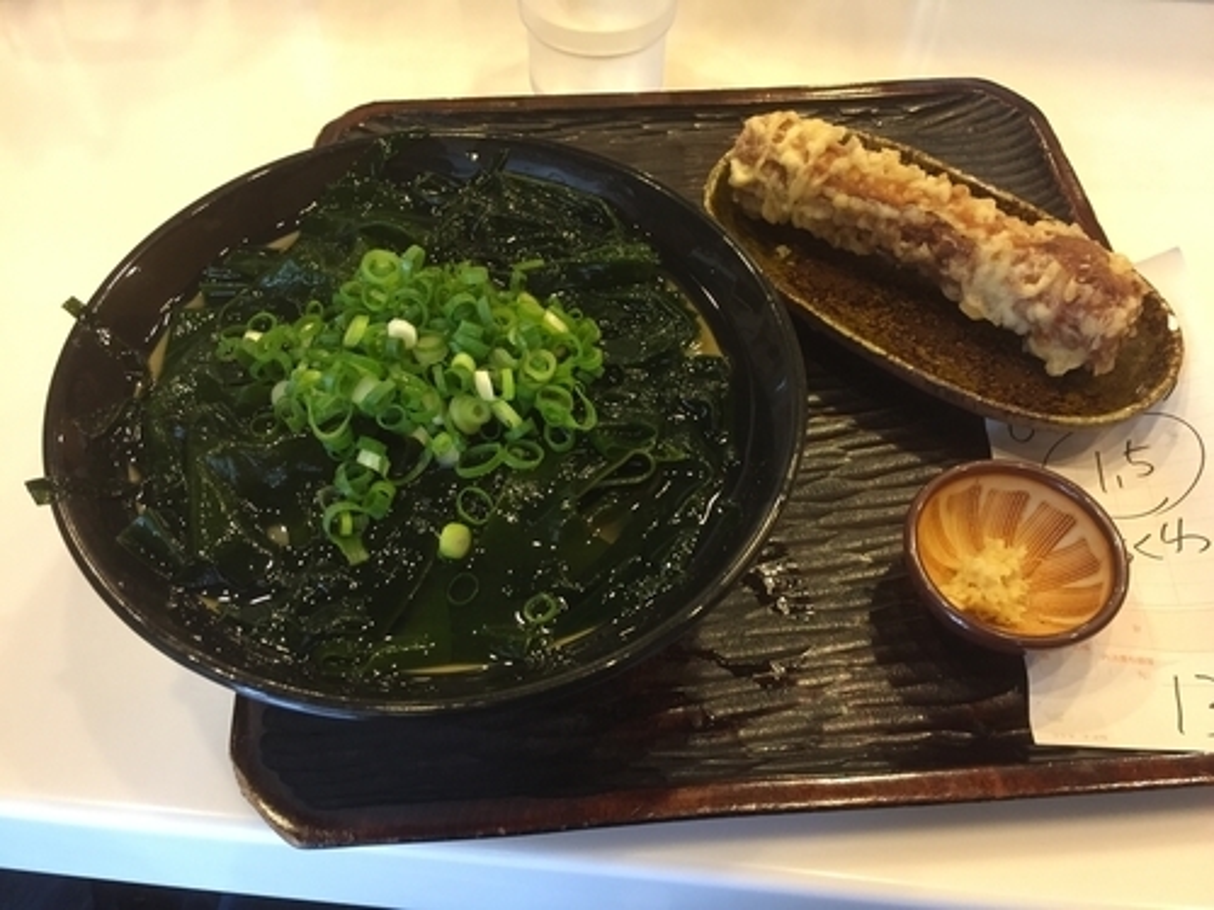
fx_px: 1017
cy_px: 455
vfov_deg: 48.2
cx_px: 607
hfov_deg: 61.7
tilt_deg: -55.0
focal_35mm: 29
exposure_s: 1/30
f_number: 2.2
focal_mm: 4.15
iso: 160
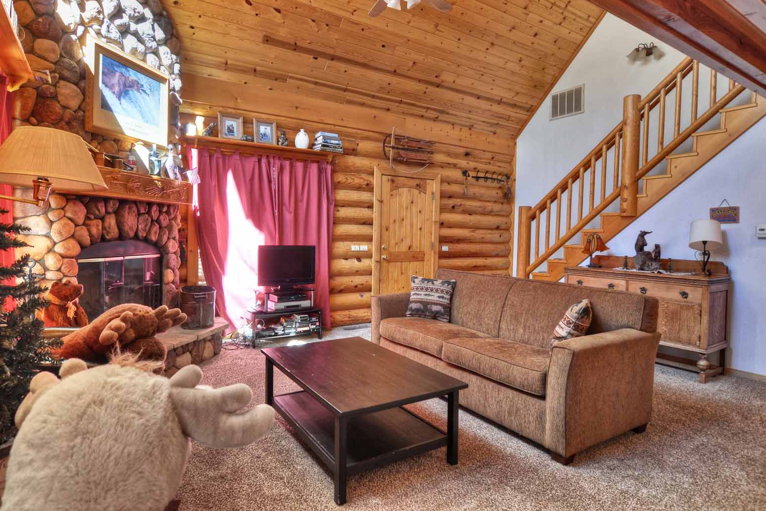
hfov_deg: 86.9
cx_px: 379
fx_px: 404
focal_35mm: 19
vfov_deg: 64.5
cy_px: 244
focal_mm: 12
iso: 200
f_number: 6.3
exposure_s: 1/13
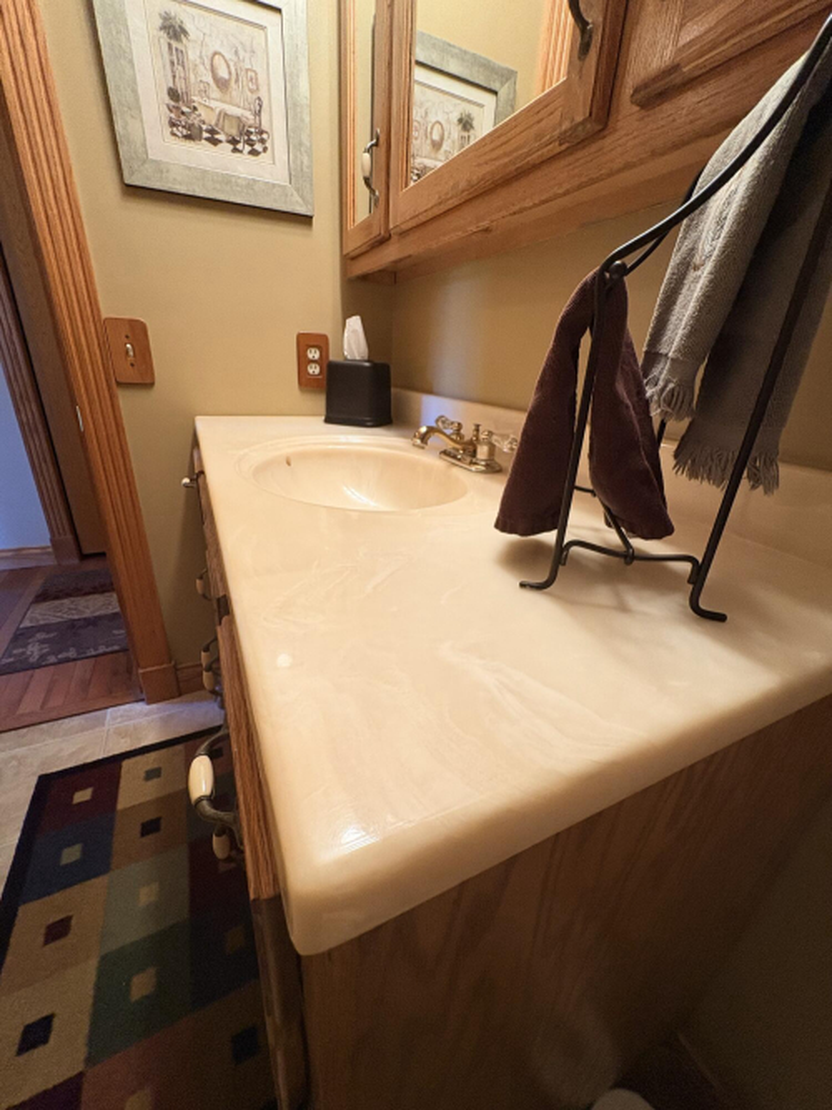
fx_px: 449
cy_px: 555
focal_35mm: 14
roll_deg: -3.3
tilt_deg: -21.6
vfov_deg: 102.1
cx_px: 416
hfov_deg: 85.7
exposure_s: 1/60
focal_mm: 2.22
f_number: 2.2
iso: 250
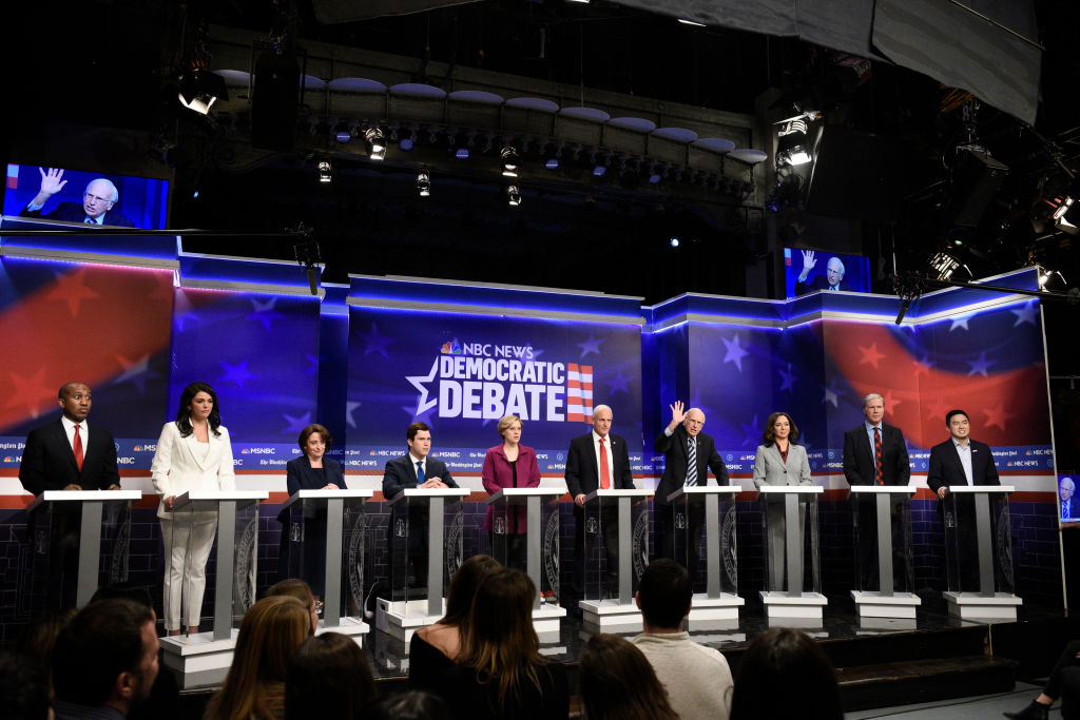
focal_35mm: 29
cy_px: 360
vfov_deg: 45.0
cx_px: 540
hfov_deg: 63.7
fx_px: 870
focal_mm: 29
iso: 4000
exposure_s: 1/250
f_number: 4
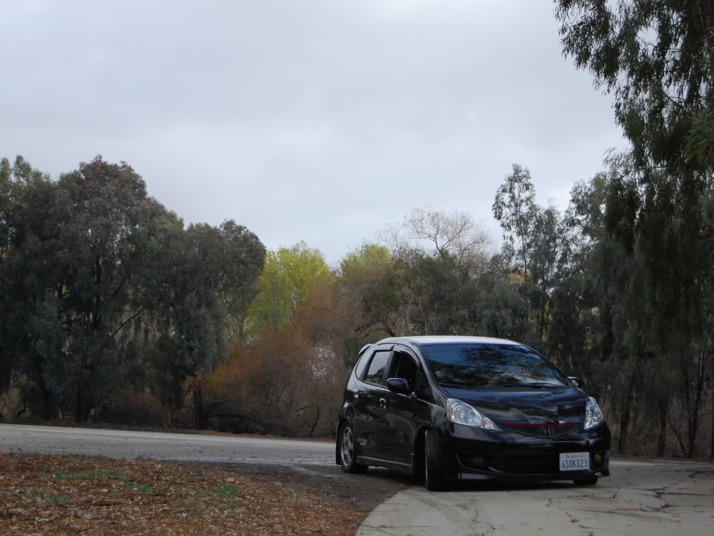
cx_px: 308
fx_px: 1868
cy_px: 266
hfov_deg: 21.6
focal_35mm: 91
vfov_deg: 16.3
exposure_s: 1/2000
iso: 800
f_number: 5.6
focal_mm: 55
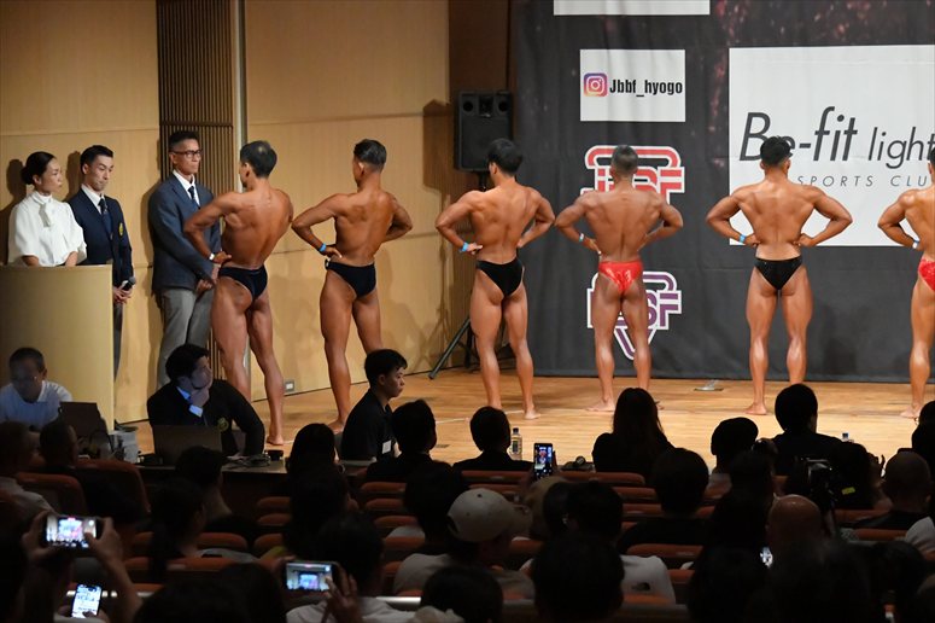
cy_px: 312
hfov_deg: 14.9
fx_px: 3582
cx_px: 468
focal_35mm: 138
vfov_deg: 9.9
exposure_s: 1/400
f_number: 5.6
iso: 11400
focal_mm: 92
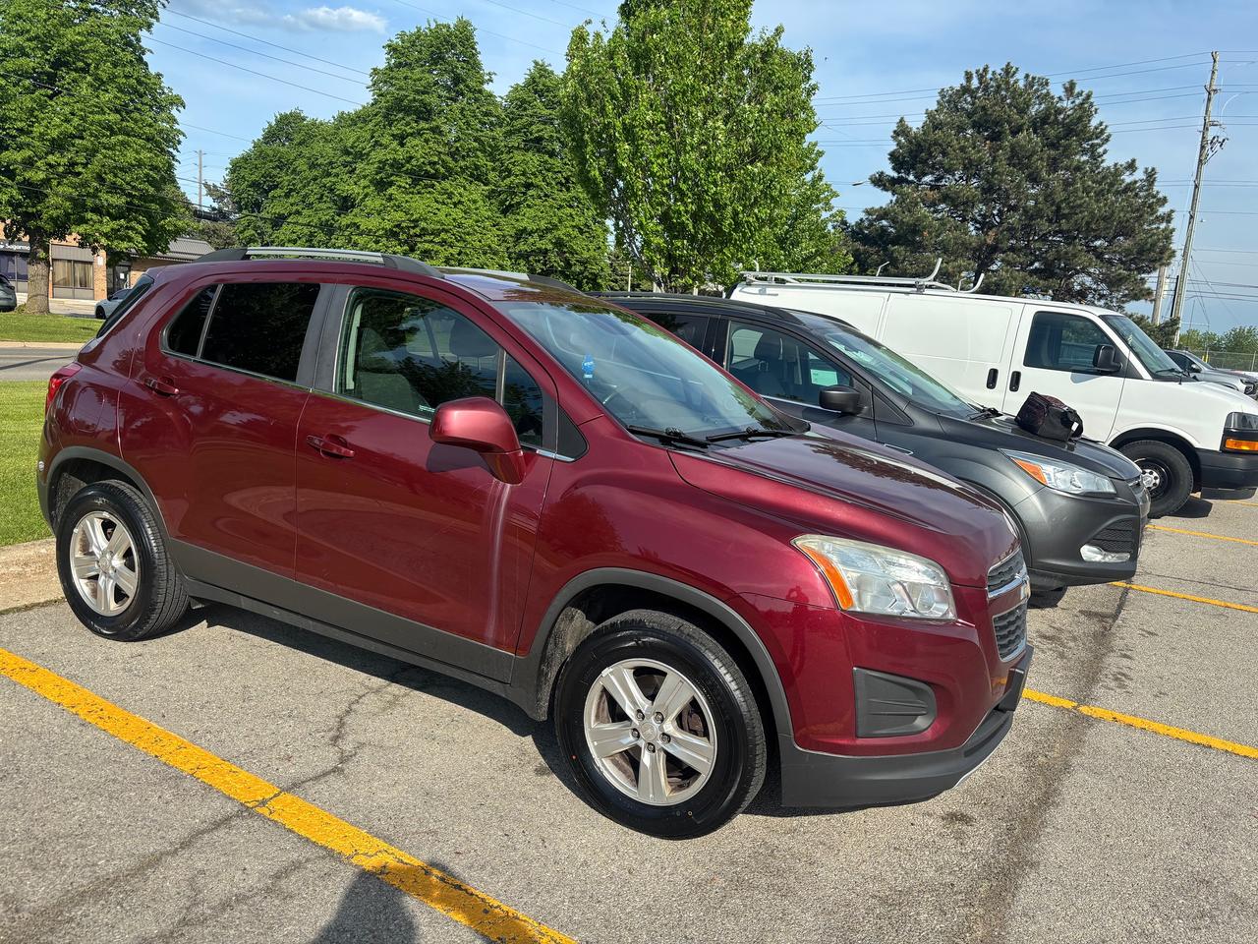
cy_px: 472
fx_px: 945
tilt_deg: -9.0
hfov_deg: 67.3
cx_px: 629
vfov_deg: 53.1
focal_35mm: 26
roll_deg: -4.0
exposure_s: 1/2398
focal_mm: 5.96
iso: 50
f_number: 1.6
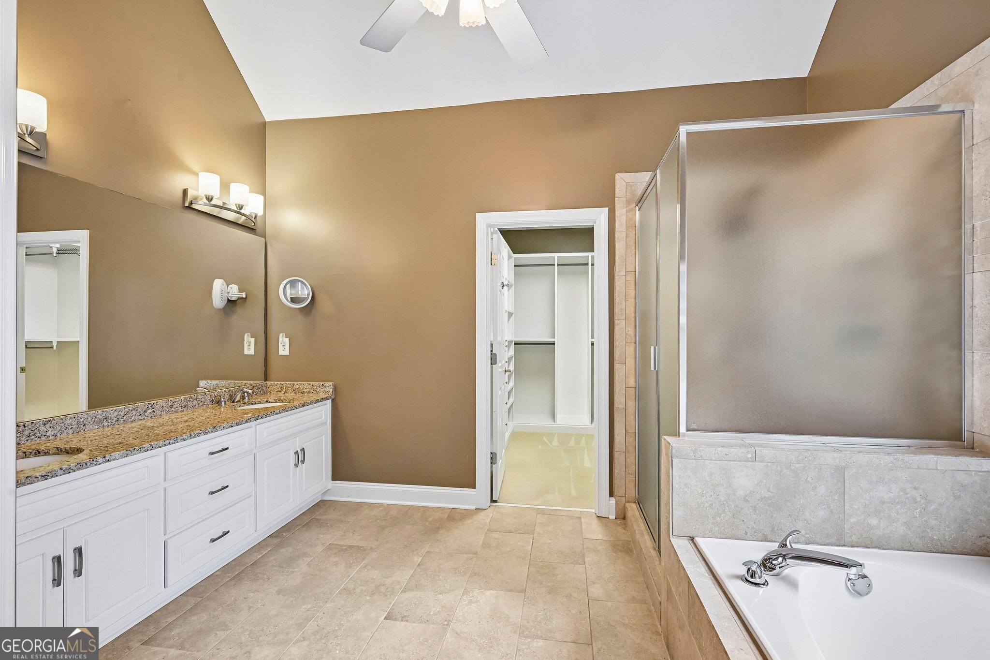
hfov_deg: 98.5
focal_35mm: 16
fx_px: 426
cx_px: 495
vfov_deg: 75.5
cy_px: 330
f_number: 8
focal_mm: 15.5
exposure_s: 1/15
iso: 450
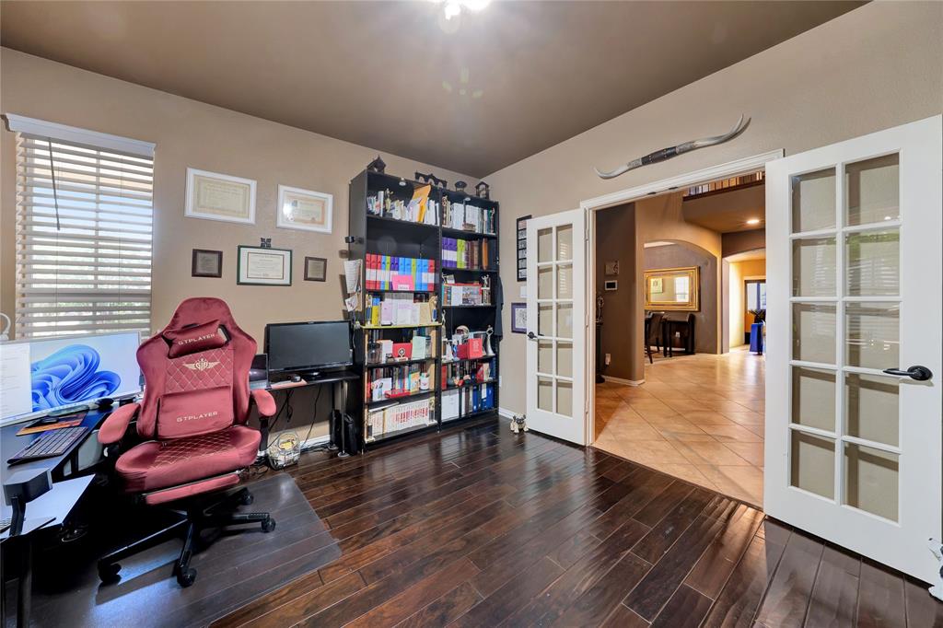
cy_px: 314
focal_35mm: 12
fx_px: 314
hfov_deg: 112.6
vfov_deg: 90.0
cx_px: 472
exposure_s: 1/4
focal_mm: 12
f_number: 9
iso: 500
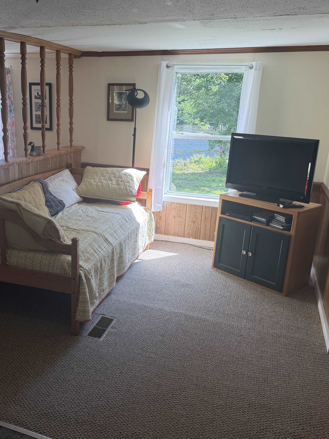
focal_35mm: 33
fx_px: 418
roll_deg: -1.3
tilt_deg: -16.1
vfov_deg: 55.3
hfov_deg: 41.8
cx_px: 87
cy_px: 216
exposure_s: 1/290
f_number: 1.78
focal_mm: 6.76
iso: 80
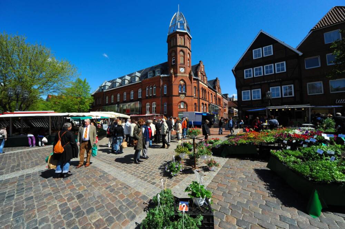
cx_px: 172
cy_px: 114
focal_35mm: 12
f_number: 18
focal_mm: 12
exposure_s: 1/640
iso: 640
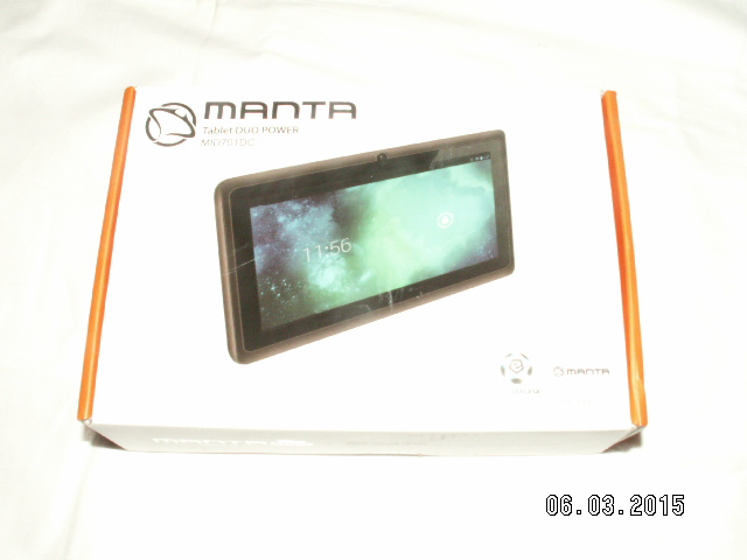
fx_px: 755
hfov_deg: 52.6
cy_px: 280
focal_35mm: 35
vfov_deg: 40.7
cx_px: 374
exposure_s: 1/1000
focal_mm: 5.86
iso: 100
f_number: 8
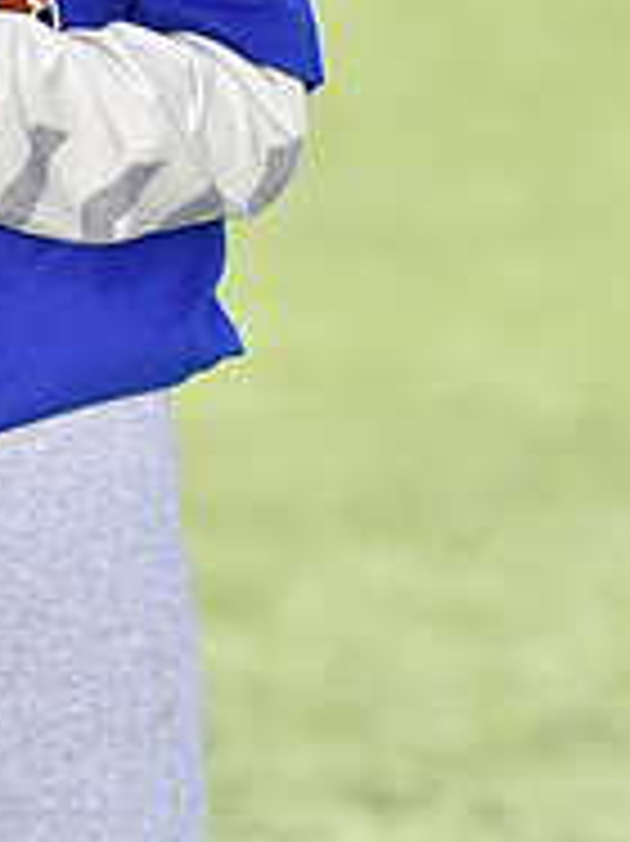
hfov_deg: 2.7
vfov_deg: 3.6
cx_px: -137
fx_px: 13386
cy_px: -329
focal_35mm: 551
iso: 100
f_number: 5.6
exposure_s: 1/250
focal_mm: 185
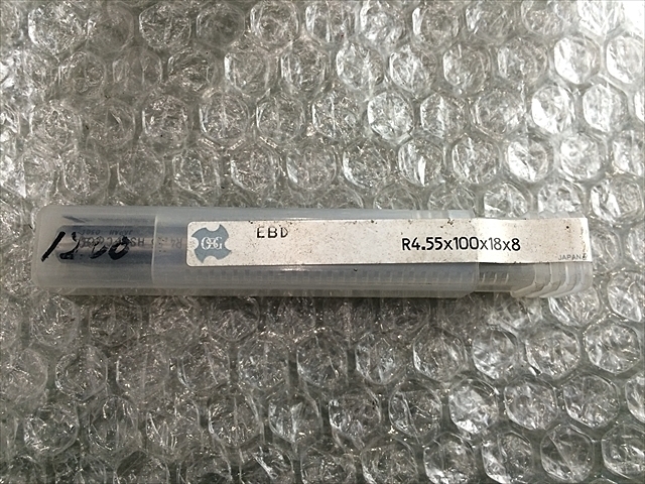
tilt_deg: -83.3
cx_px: 322
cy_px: 242
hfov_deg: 61.7
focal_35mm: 29
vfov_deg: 48.2
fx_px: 540
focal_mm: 4.15
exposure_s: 1/30
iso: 80
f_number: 2.2
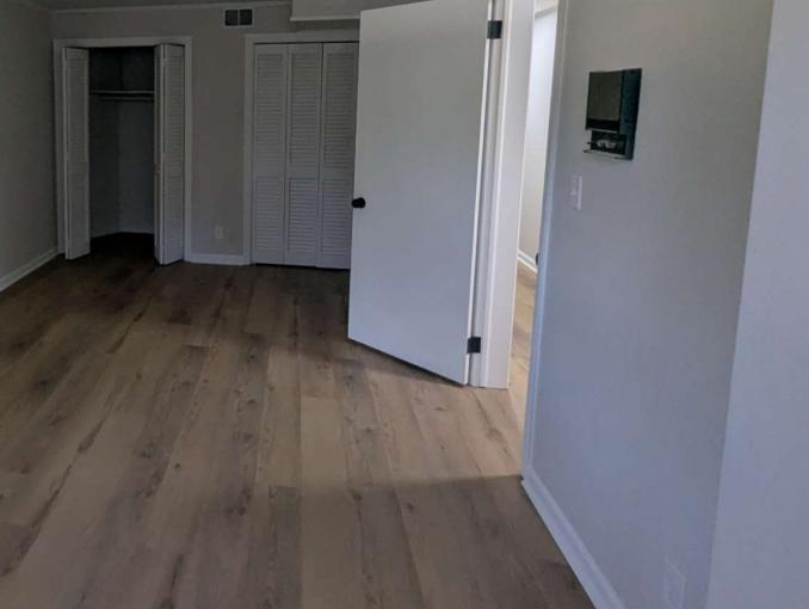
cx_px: 153
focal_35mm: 23
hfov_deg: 66.5
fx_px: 538
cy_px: 157
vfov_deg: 56.3
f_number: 2.2
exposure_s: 1/92.5
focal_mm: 1.95
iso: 122
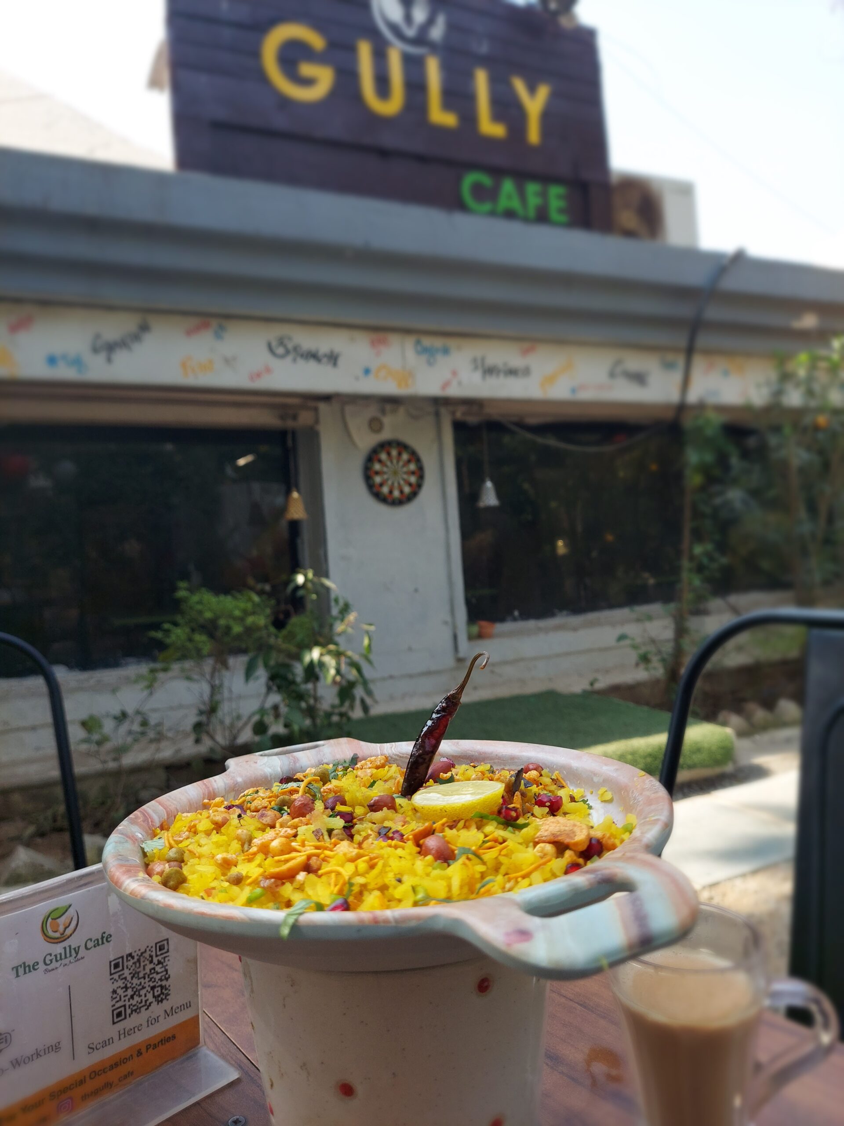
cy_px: 563
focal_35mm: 24
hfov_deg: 56.8
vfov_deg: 71.6
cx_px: 422
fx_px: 780
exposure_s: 1/472
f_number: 1.8
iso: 40
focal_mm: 5.23
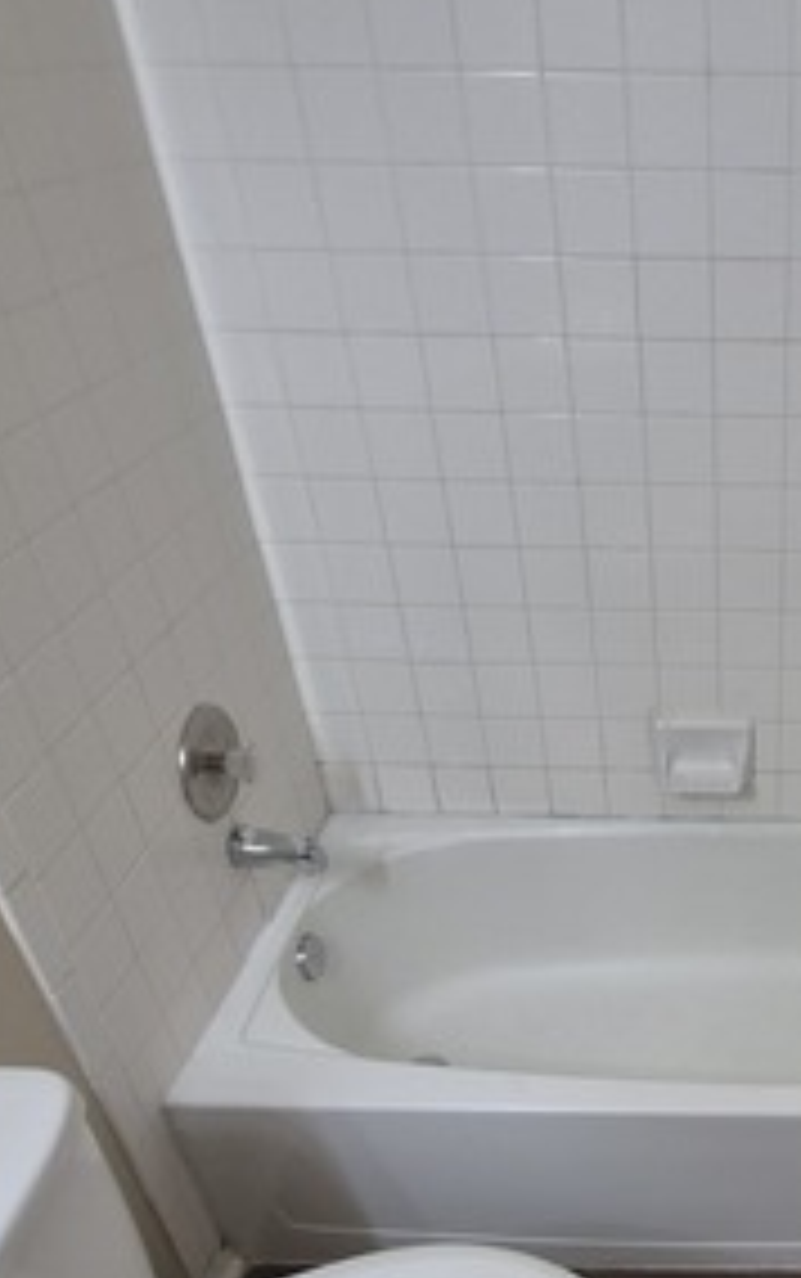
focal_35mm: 31
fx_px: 1081
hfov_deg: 36.6
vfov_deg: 60.2
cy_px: 814
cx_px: 796
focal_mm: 1.74
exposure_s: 1/60
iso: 125
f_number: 2.2
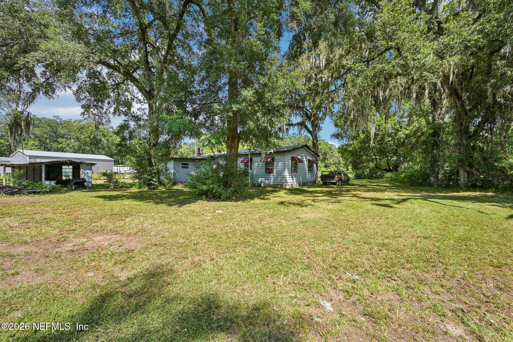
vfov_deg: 81.2
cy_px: 171
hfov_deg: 104.3
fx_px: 199
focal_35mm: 14
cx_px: 256
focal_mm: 14
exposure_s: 1/125
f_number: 8
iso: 100
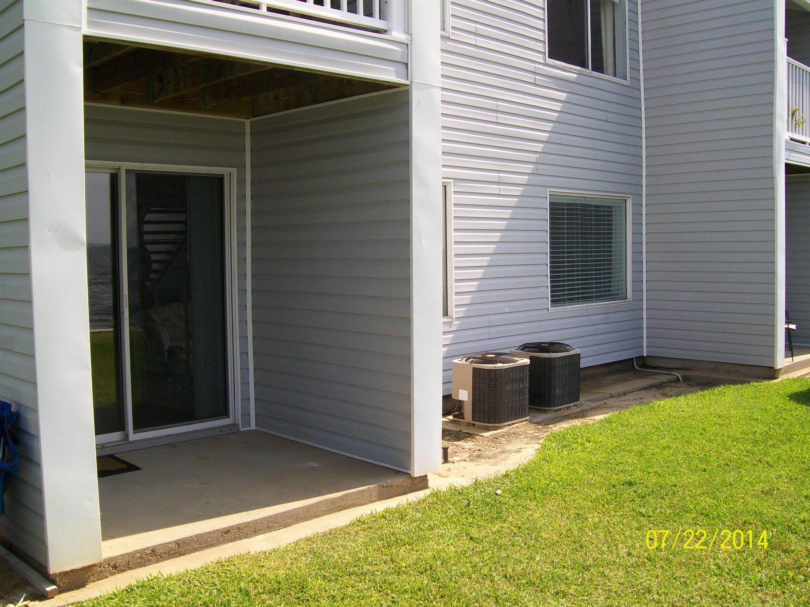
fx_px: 796
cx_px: 405
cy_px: 304
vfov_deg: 41.8
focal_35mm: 34
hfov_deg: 54.0
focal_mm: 6.1
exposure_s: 1/320
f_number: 4.9
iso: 64
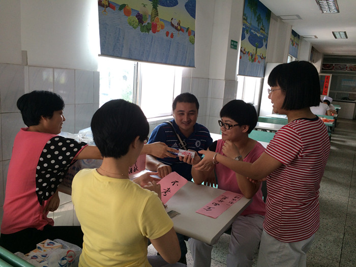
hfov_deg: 61.7
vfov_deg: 48.2
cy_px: 134
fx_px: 298
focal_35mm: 29
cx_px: 178
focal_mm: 4.15
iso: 64
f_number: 2.2
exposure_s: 1/120
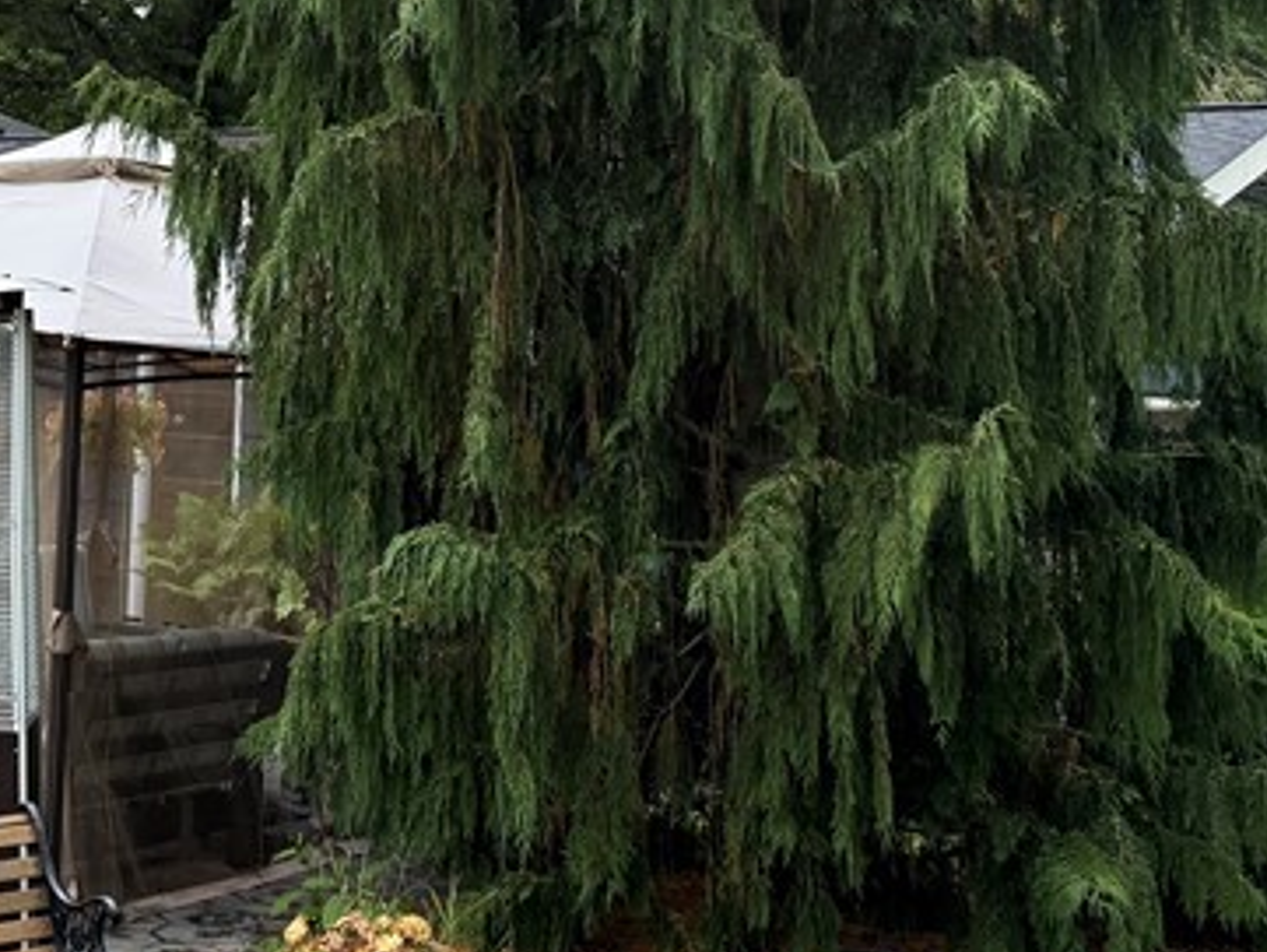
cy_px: 46
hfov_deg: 27.9
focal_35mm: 68
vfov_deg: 21.0
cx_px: 221
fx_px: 2490
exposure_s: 1/3425
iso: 100
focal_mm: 6.76
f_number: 1.78
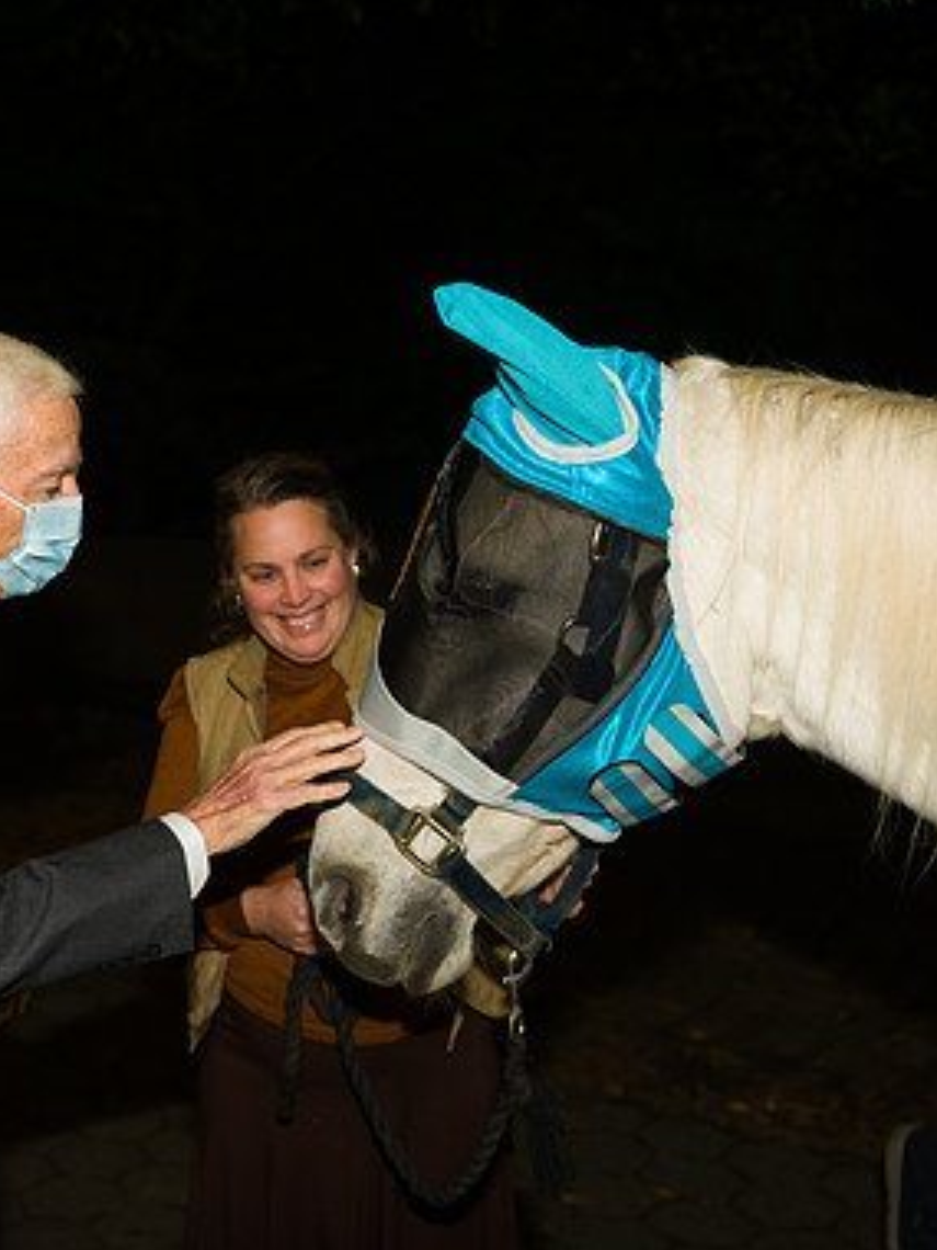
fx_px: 1696
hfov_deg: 30.1
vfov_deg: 40.4
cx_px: 187
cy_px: 627
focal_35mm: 47
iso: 1000
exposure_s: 1/125
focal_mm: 32
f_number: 3.2
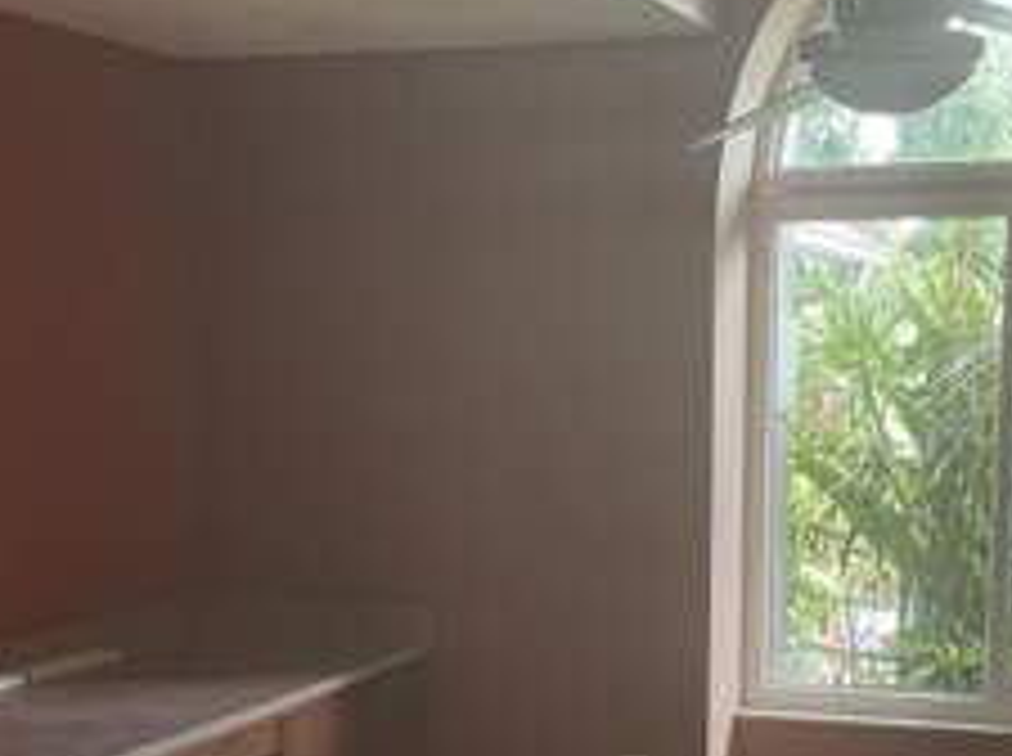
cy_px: 664
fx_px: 1810
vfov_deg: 23.0
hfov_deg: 31.2
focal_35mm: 62
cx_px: 607
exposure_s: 1/50
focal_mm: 3
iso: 160
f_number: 1.8
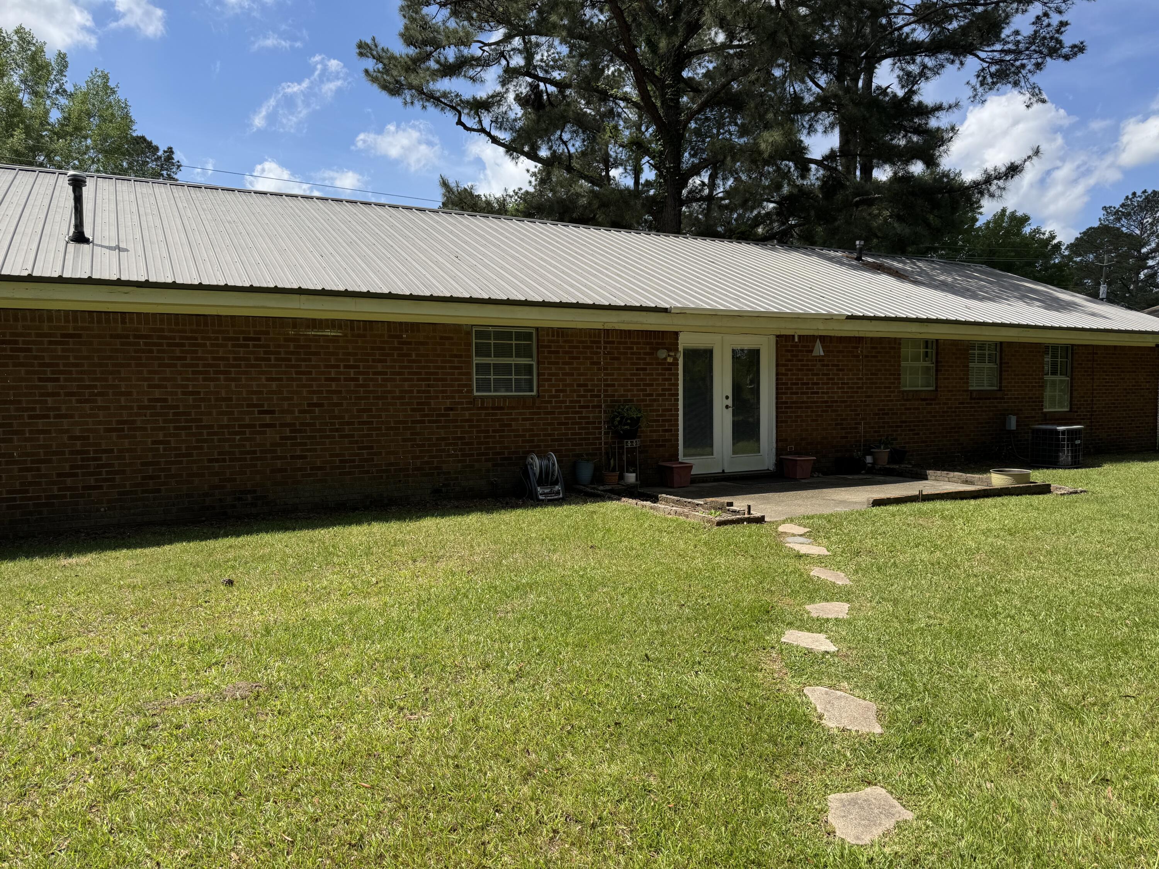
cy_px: 434
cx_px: 580
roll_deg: +0.4
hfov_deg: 71.6
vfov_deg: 56.8
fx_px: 804
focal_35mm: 24
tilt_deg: -3.7
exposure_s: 1/3597
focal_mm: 6.76
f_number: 1.78
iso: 80
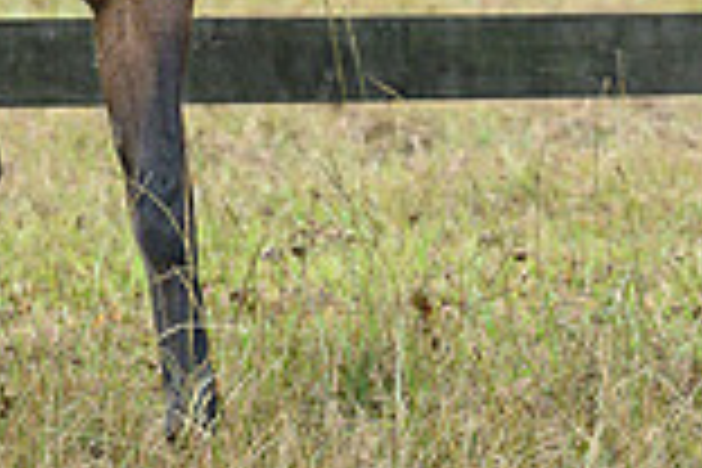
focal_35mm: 408
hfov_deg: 5.0
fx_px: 7955
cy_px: -555
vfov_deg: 3.3
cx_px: -193
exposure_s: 1/1000
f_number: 3.5
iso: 640
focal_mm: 84
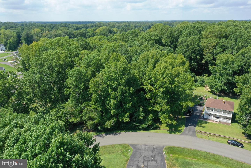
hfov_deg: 65.5
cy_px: 84
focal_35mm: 28
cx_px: 126
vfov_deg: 46.4
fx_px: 195
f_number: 5.6
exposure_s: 1/320
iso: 100
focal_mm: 10.26
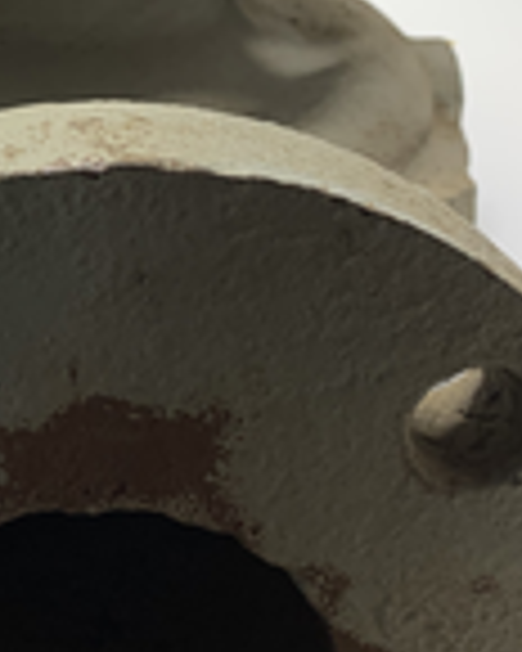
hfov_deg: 21.0
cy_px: 139
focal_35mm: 70
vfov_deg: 26.7
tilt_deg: -29.1
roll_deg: -5.1
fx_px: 1352
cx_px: -22
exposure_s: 1/122
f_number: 1.8
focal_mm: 4.25
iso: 40
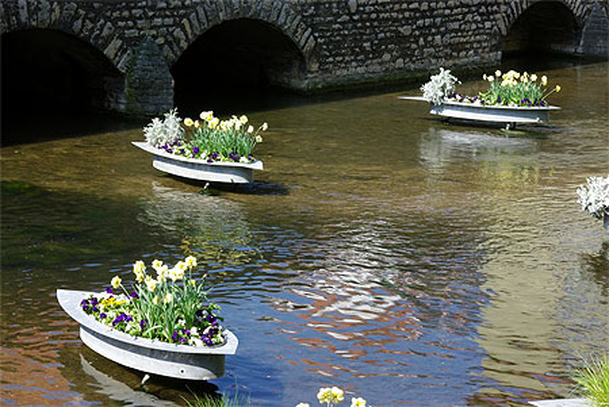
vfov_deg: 16.7
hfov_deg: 24.7
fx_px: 1388
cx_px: 304
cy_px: 204
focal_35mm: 82
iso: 100
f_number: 19
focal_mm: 55
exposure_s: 1/15
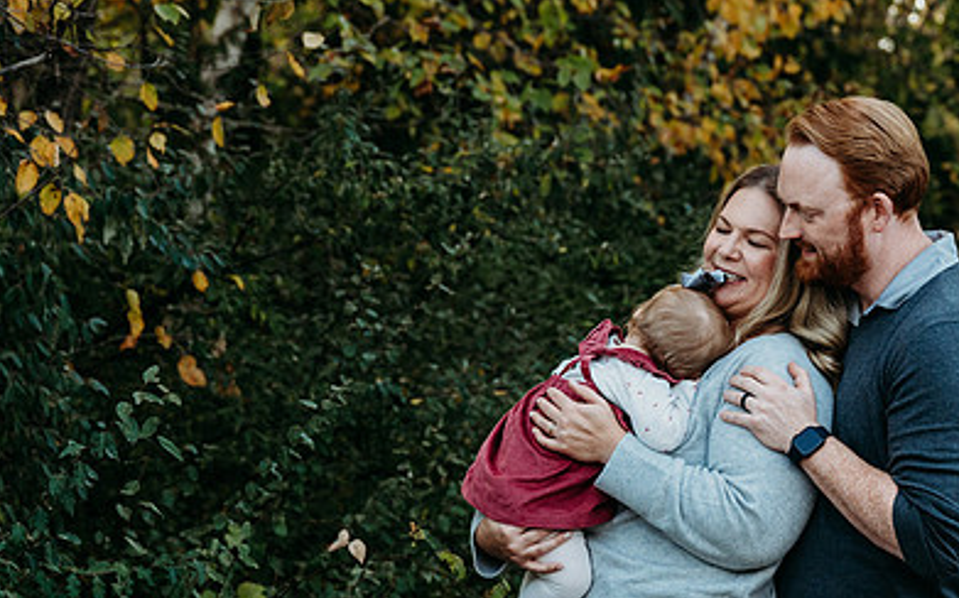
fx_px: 3187
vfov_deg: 10.7
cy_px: 290
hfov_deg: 17.1
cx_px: 613
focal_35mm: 122
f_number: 3.5
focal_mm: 60
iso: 640
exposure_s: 1/640
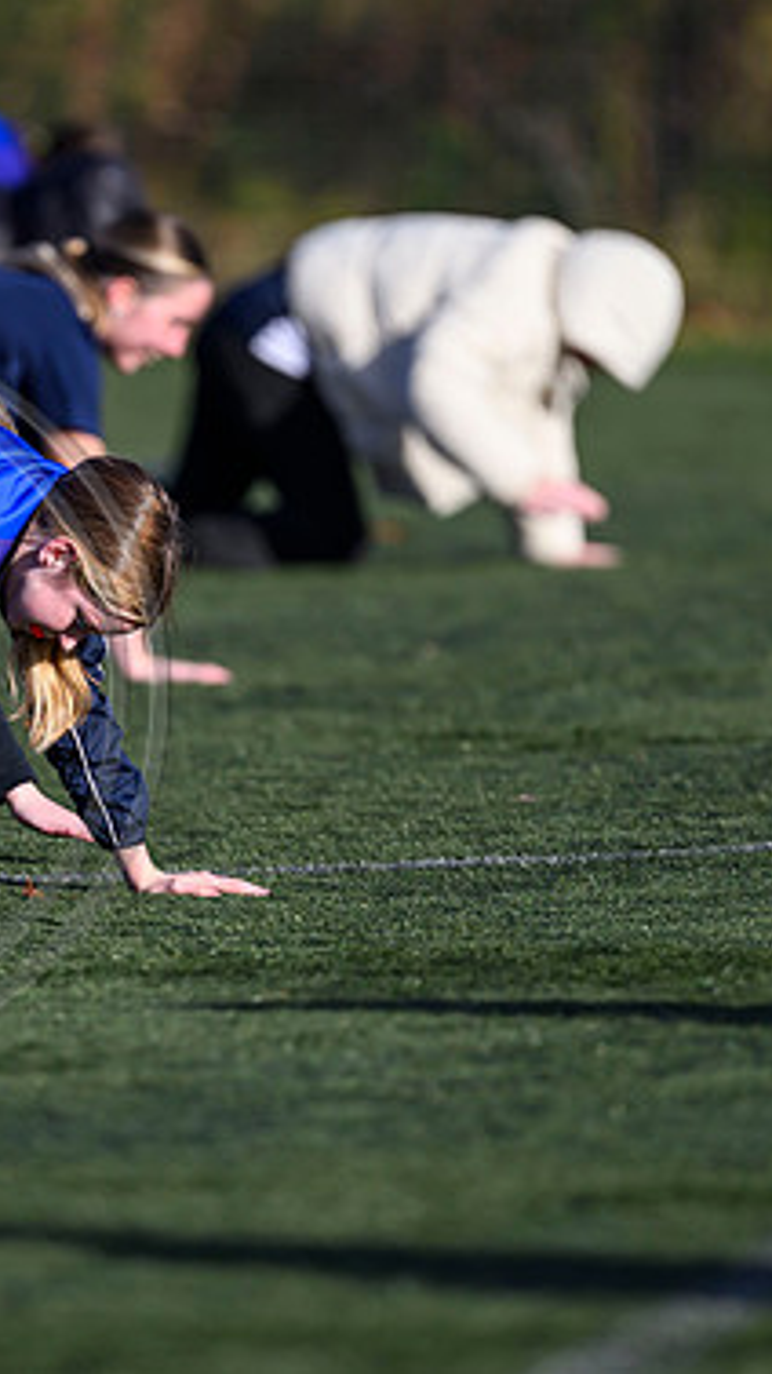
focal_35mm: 831
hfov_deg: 1.5
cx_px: -45
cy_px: 856
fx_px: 30248
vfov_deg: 2.6
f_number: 3.2
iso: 500
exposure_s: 1/6400
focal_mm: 400
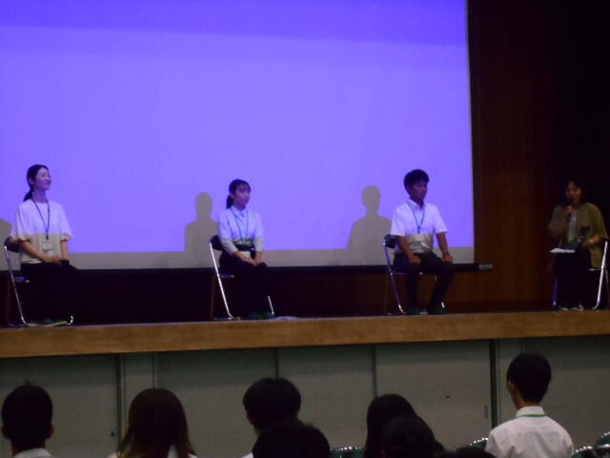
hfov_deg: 17.4
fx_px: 1991
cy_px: 229
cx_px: 305
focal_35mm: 113
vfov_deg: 13.1
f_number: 6
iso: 800
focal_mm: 20.1
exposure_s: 1/25
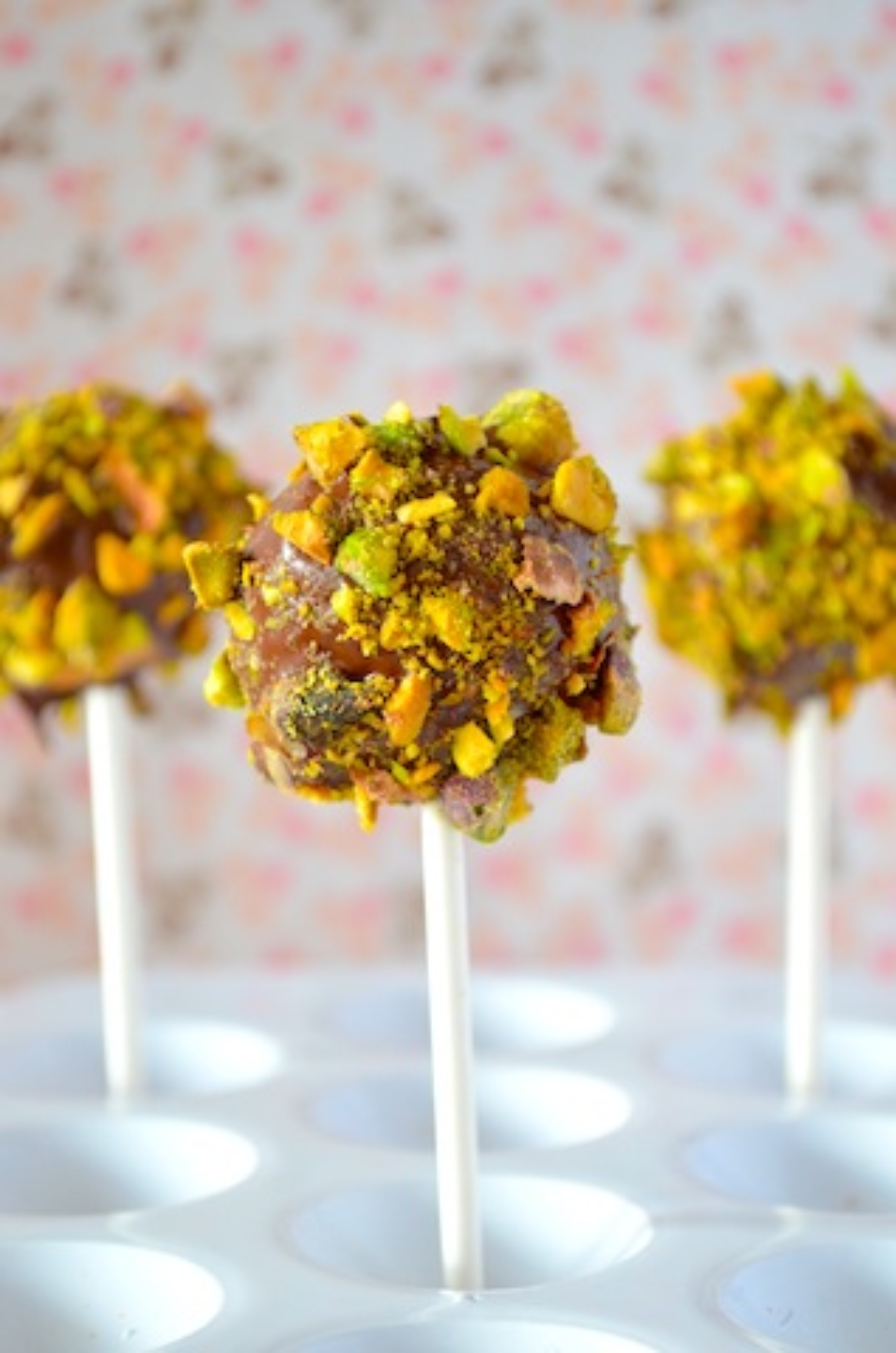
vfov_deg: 24.7
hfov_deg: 16.5
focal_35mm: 82
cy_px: 676
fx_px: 3093
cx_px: 448
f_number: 5.6
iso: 1600
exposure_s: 1/25
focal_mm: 55
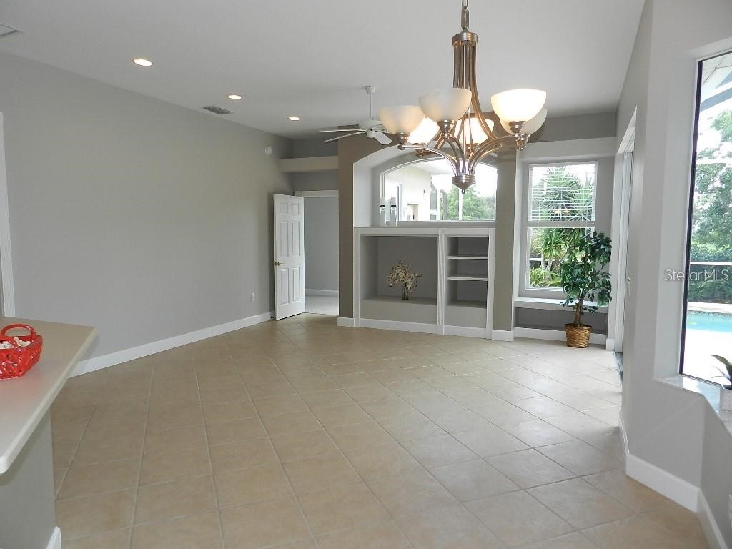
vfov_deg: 58.9
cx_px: 366
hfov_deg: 73.9
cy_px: 274
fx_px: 486
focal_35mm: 23
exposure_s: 1/60
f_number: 3.4
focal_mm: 4
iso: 160
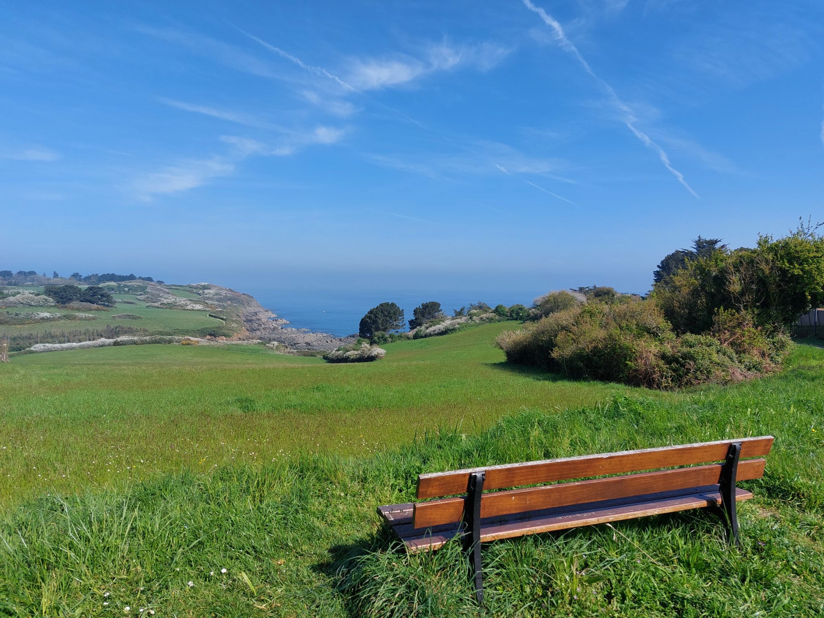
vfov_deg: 54.9
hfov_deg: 69.4
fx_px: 595
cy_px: 309
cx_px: 412
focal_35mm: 25
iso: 25
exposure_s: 1/1188
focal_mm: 5.23
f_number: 1.8
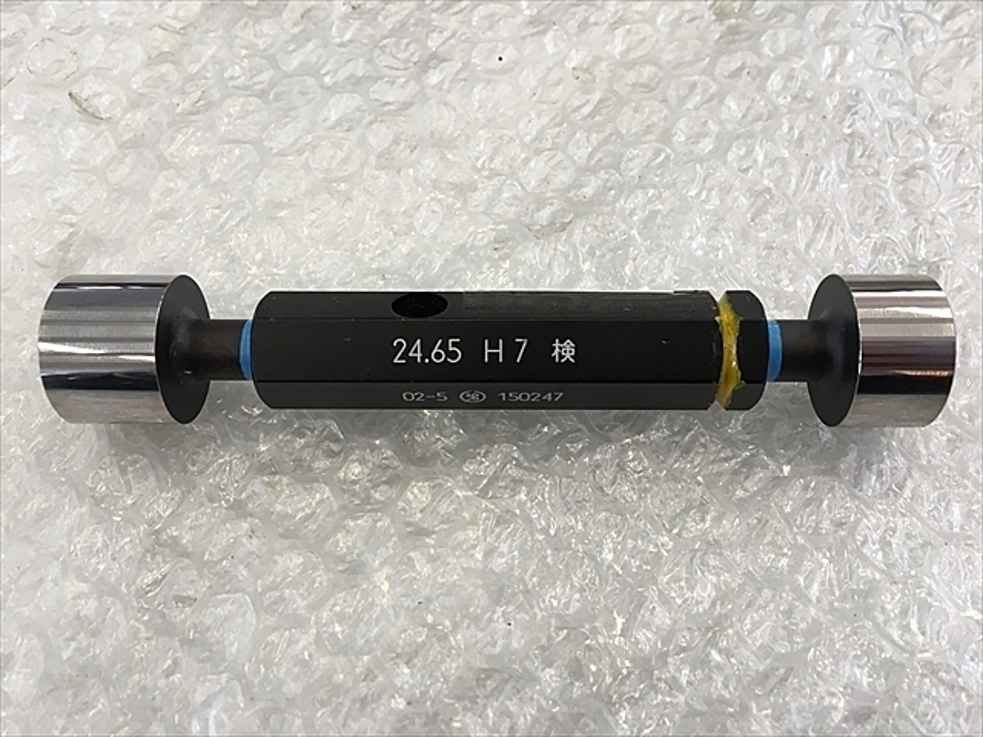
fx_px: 824
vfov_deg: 48.2
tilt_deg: -62.1
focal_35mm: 29
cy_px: 368
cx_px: 492
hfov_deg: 61.7
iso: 25
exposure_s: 1/40
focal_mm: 4.15
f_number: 2.2
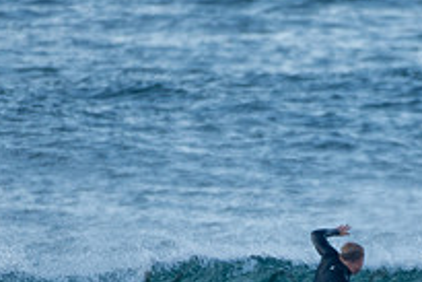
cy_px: 285
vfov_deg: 0.6
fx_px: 24915
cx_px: 356
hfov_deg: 1.0
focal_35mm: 2124
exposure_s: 1/400
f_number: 5.6
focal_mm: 500
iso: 360
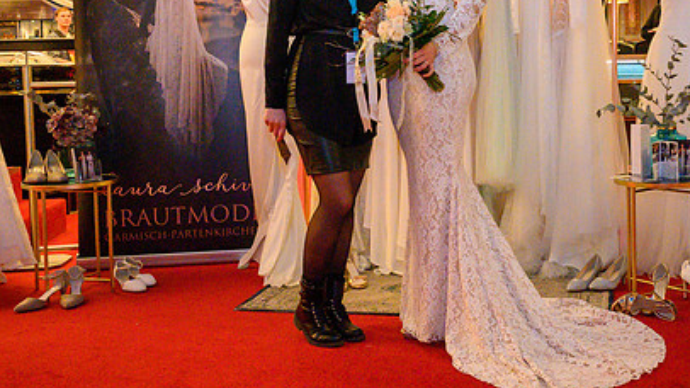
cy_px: 98
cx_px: 440
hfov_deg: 42.5
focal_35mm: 48
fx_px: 878
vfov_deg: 24.6
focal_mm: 29.5
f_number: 11
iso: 20000
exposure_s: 1/60
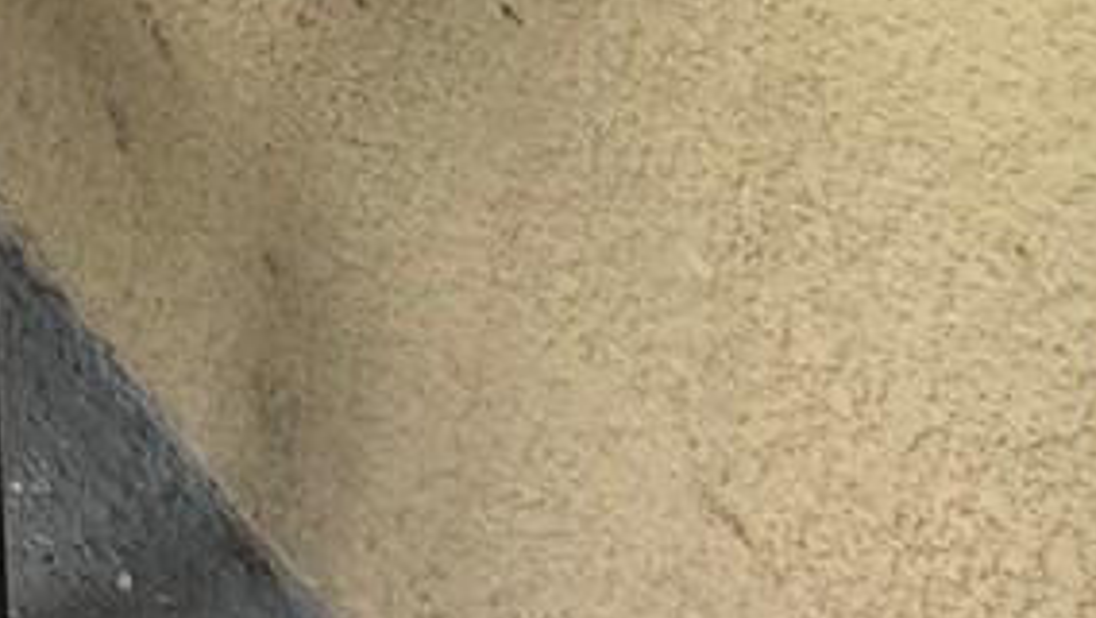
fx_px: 2500
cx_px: -1459
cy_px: -1371
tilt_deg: -13.9
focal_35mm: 86
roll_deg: -0.5
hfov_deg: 15.4
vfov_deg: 9.8
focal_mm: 2.22
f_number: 2.2
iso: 40
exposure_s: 1/112
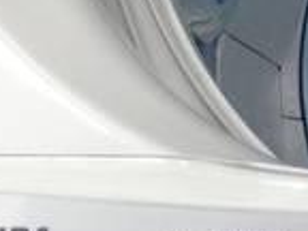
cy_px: -179
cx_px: 640
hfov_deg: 9.0
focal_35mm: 206
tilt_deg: -68.9
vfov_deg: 7.0
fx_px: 1833
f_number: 2.4
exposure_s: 1/120
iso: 80
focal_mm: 4.12
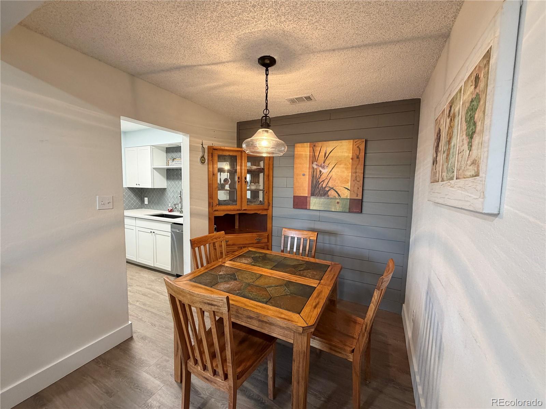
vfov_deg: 85.7
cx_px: 273
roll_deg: -1.2
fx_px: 221
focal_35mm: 14
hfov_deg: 102.1
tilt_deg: -5.0
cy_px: 204
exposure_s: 1/60
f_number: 2.2
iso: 400
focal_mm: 2.22
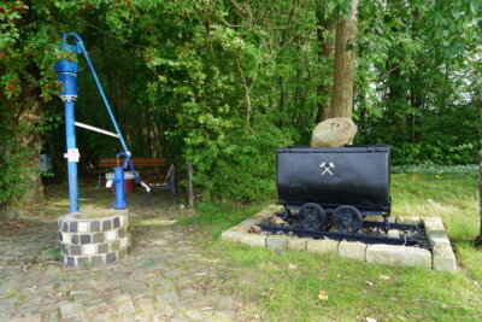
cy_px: 161
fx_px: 321
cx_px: 241
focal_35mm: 24
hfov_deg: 73.7
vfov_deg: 53.2
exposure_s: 1/60
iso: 125
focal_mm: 24
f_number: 5.6
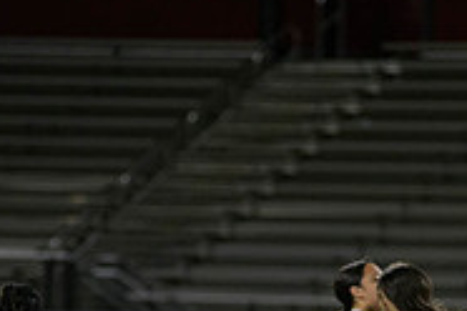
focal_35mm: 624
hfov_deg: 3.3
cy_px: 428
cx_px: 357
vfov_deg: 2.2
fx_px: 8094
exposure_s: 1/640
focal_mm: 200
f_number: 2.8
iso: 2500
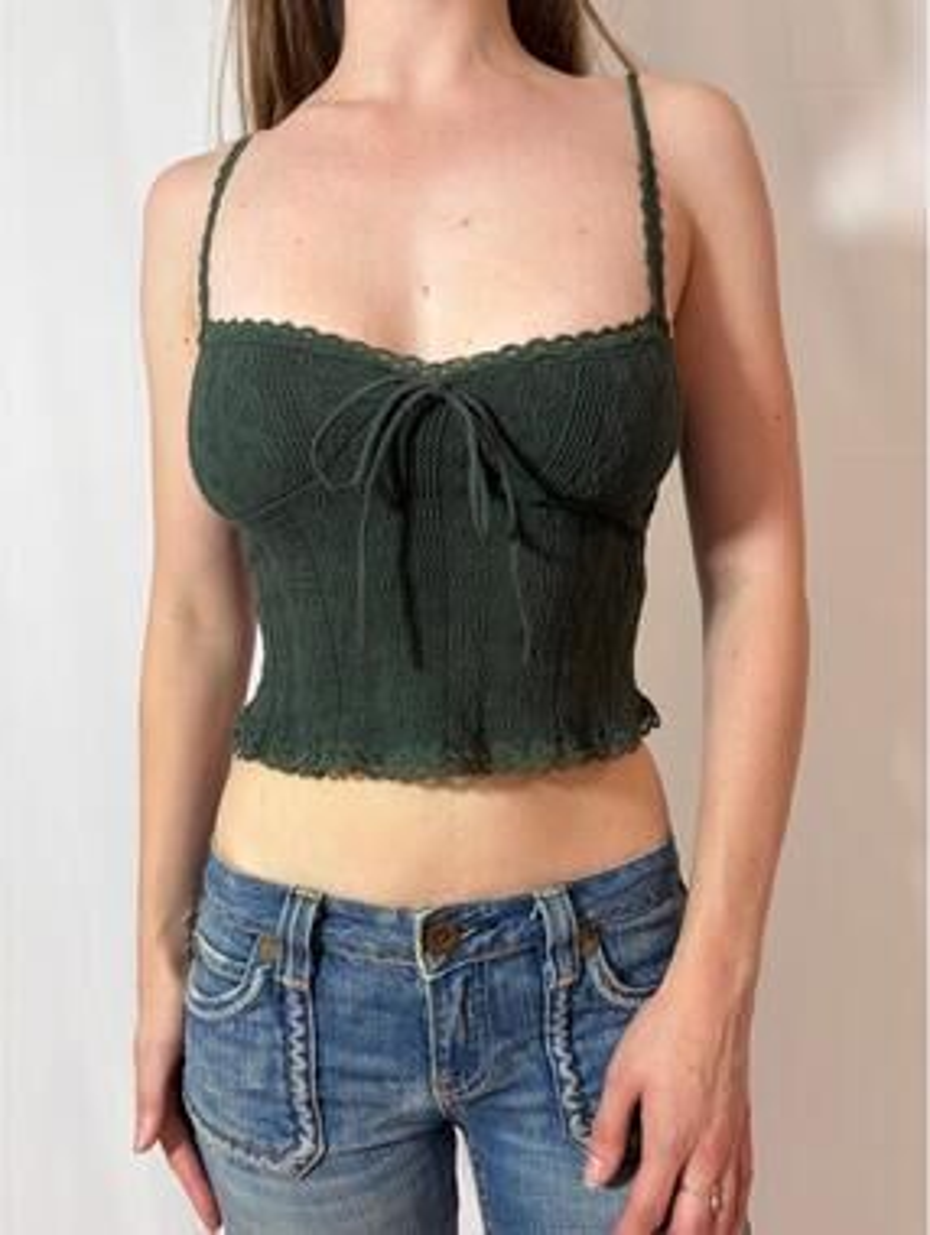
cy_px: 618
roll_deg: +1.3
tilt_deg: -7.1
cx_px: 465
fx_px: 929
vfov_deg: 67.2
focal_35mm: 26
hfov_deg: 53.2
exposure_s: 1/60
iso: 80
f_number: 1.6
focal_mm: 5.96
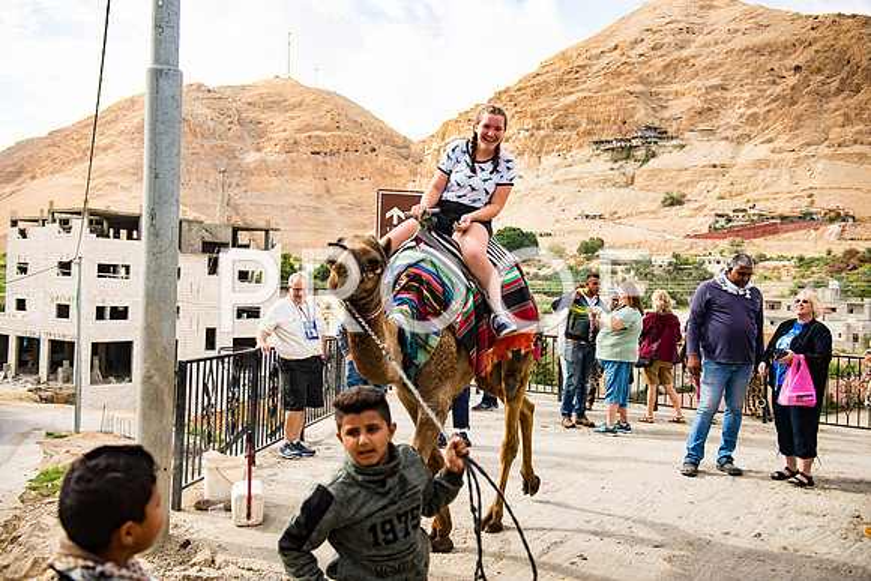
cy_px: 290
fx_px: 871
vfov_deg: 36.9
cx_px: 436
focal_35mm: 36
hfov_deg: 53.1
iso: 200
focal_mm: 36
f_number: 2.8
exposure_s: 1/2000
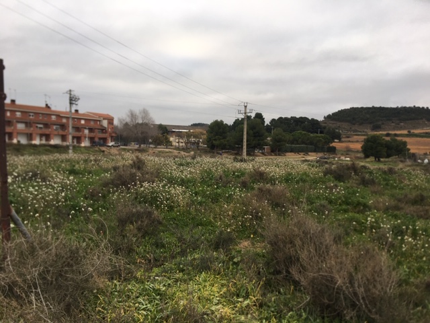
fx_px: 360
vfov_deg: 48.2
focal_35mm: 29
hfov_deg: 61.7
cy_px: 162
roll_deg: -1.1
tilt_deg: -3.7
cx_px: 215
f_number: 2.2
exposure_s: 1/160
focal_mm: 4.15
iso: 25
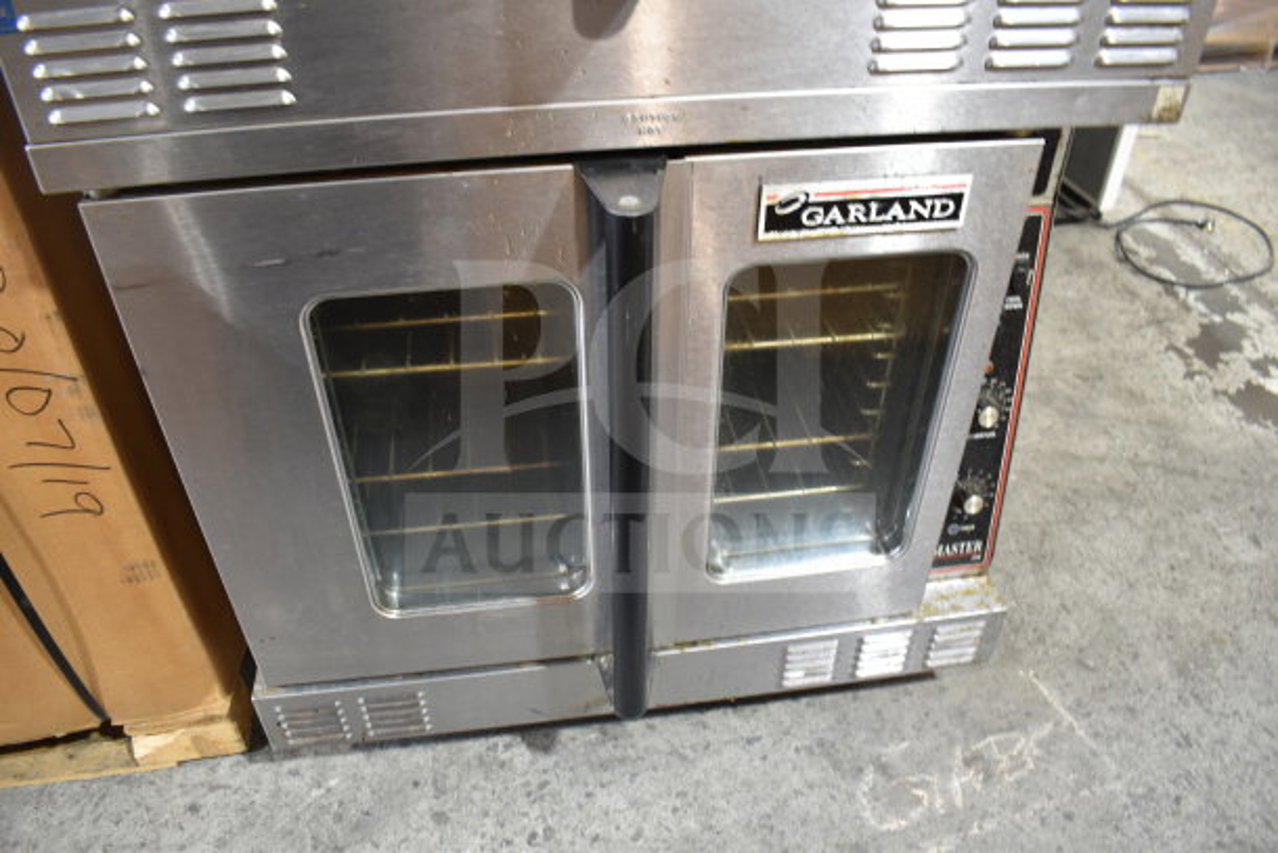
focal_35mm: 27
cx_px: 639
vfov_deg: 48.0
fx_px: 959
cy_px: 426
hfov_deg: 67.4
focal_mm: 18
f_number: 3.5
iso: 500
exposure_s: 1/30
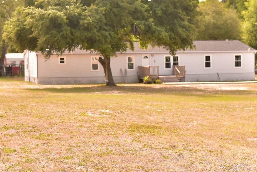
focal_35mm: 84
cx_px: 109
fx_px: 600
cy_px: 80
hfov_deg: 24.2
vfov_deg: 16.3
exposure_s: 1/2500
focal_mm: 50
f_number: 3.2
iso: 500
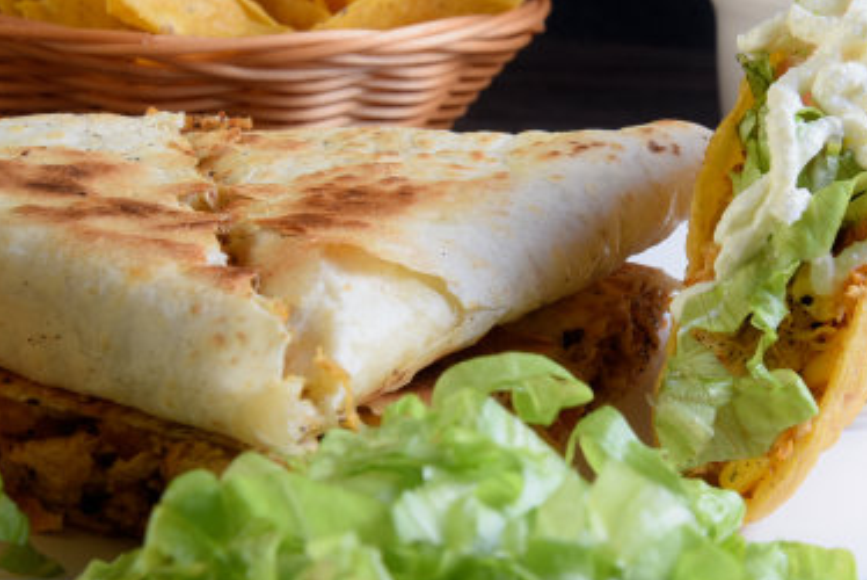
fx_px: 2603
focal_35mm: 108
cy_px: 287
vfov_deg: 12.7
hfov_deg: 18.9
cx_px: 552
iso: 200
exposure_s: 1/100
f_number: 16
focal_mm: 66
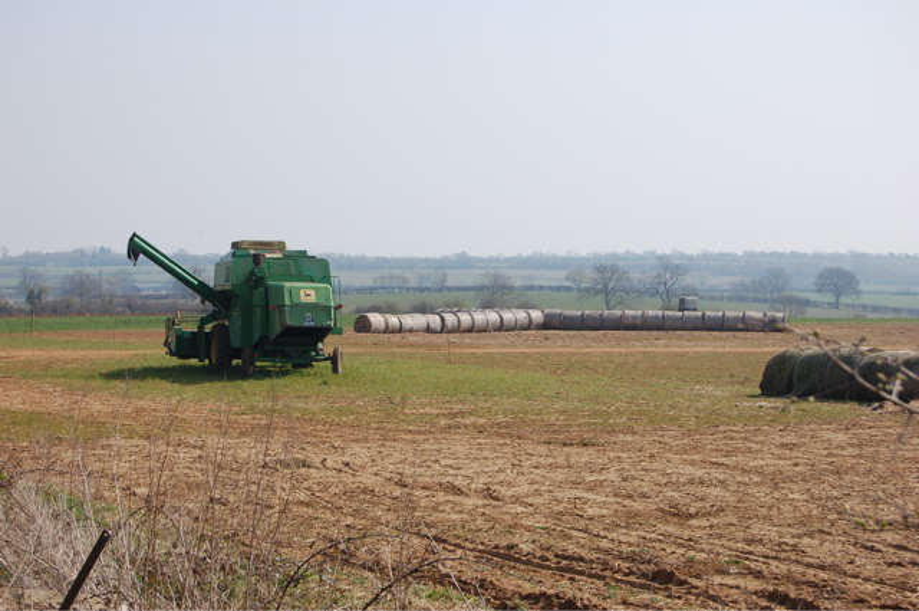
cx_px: 460
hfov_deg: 24.6
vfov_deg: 16.5
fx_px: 2103
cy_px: 306
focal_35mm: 82
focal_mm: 55
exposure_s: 1/320
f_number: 9
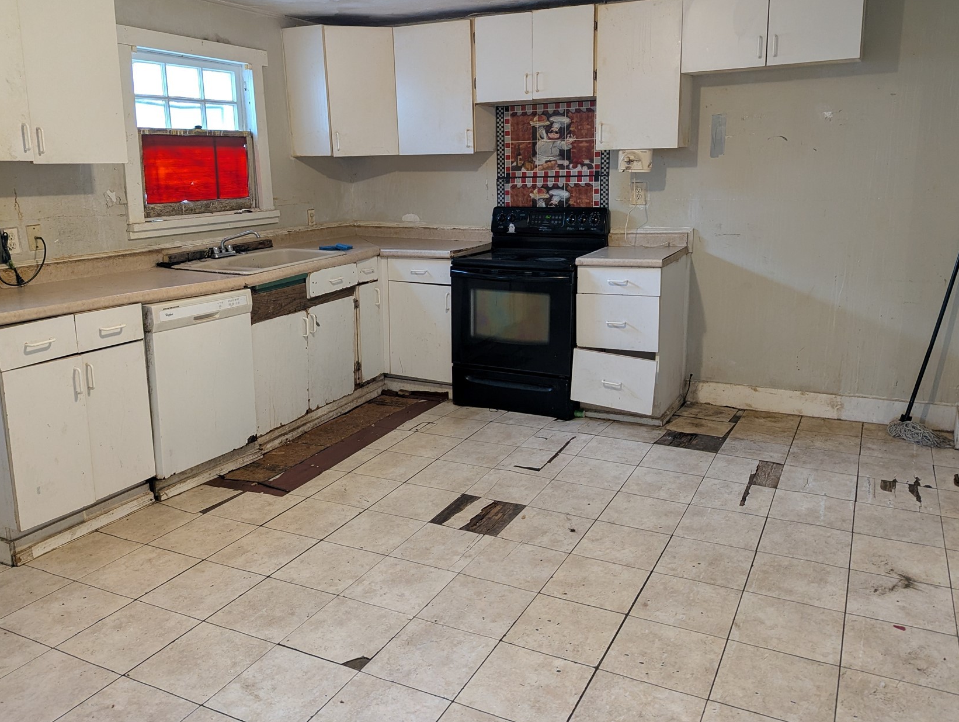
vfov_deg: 49.8
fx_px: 777
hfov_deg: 63.4
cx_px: 472
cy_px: 334
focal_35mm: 28
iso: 294
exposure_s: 1/40
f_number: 1.85
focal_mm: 6.81
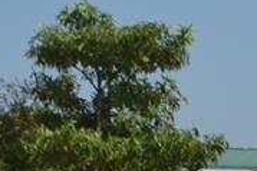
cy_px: 206
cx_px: 445
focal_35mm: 206
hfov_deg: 9.6
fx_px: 1469
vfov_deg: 6.6
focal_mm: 24
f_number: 7.1
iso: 100
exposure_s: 1/200
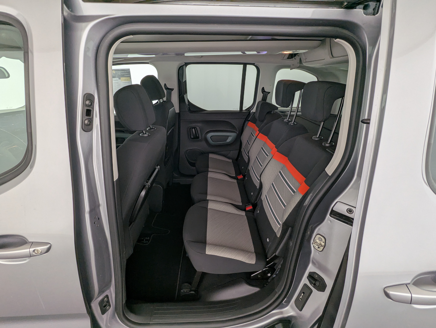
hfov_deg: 94.4
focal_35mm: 16
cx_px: 218
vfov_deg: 78.2
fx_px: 202
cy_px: 164
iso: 137
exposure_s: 1/149
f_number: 2.2
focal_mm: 2.35
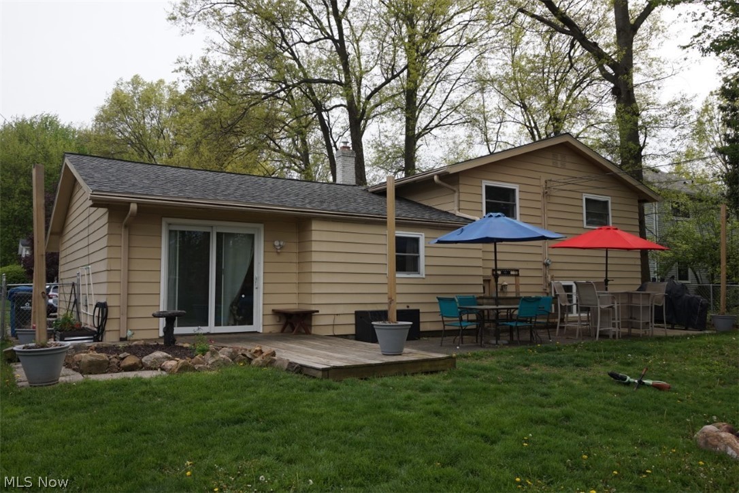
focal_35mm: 28
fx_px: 585
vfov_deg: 45.7
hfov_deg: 64.6
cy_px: 246
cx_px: 370
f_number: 6.3
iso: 100
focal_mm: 19
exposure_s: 1/200
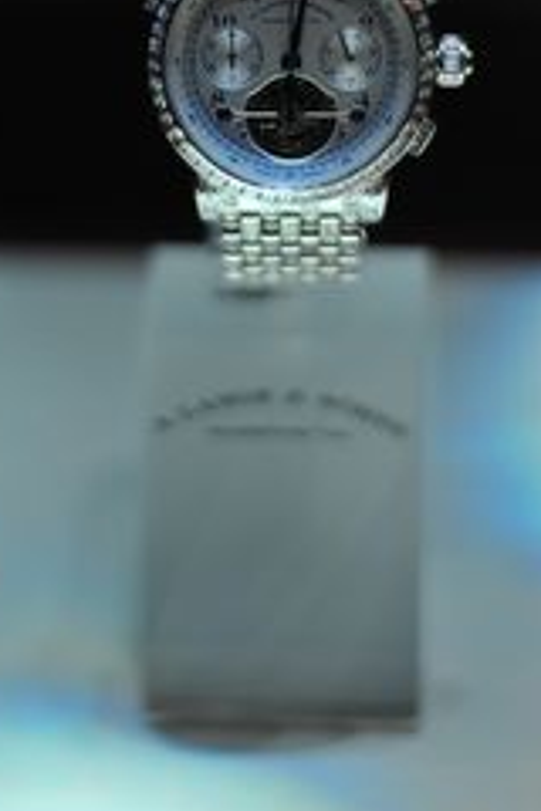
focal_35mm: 104
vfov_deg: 19.3
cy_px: 64
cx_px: 294
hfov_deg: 13.2
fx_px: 2344
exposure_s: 1/200
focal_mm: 50
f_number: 1.8
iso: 250
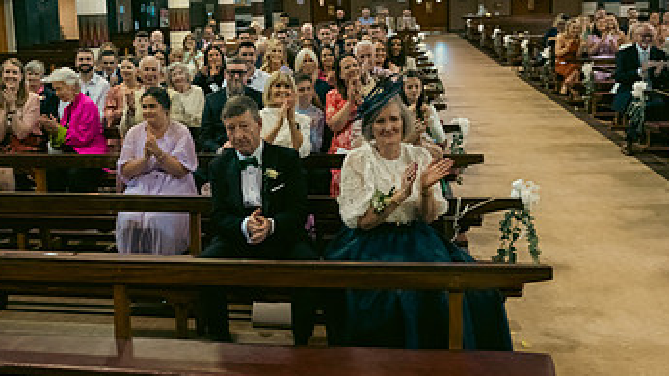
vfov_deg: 28.2
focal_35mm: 42
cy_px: 136
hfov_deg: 48.1
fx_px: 745
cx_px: 268
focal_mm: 24
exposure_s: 1/160
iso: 1000
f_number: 3.5
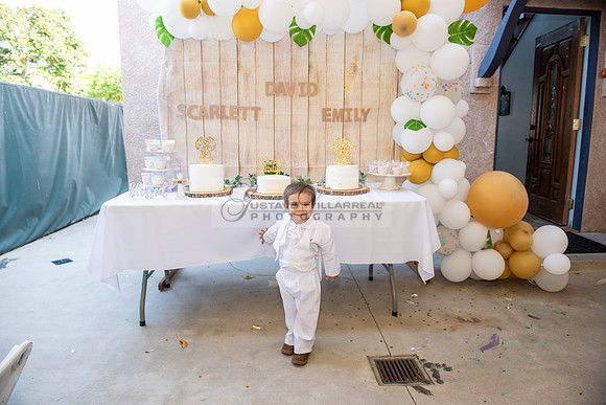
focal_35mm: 24
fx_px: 404
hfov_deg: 73.7
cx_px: 303
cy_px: 202
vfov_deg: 53.2
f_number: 4
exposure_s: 1/80
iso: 200
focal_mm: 24
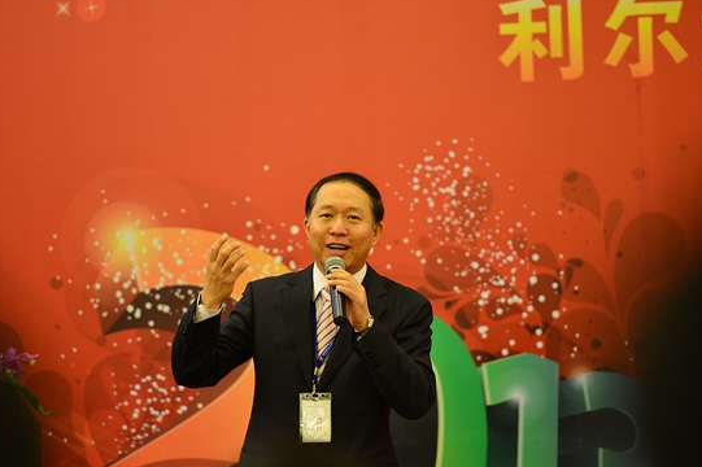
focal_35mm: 222
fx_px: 4326
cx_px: 330
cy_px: 250
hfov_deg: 9.3
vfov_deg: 6.2
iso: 1600
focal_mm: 200
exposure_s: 1/80
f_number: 3.2
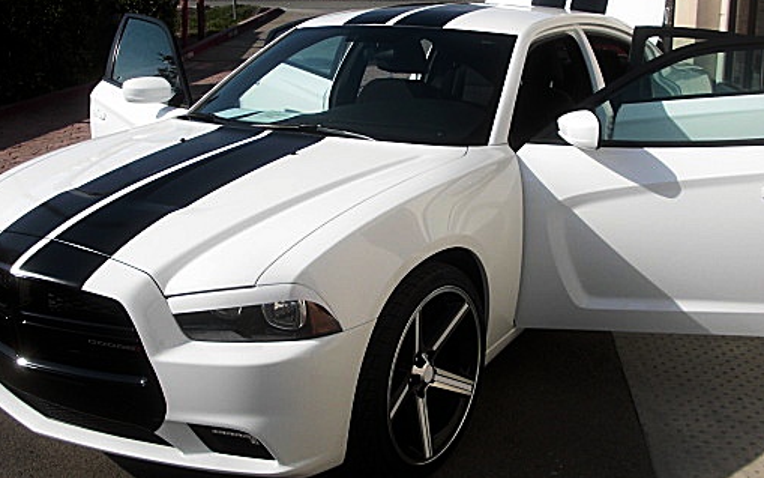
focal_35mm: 48
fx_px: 999
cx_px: 399
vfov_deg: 26.9
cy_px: 218
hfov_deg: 41.8
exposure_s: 1/200
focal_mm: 6.3
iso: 50
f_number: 7.9
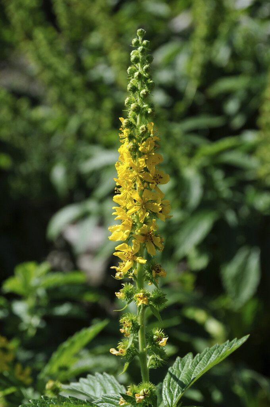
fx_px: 1100
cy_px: 204
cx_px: 135
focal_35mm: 98
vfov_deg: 20.9
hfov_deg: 14.0
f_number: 8
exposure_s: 1/400
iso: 200
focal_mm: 65
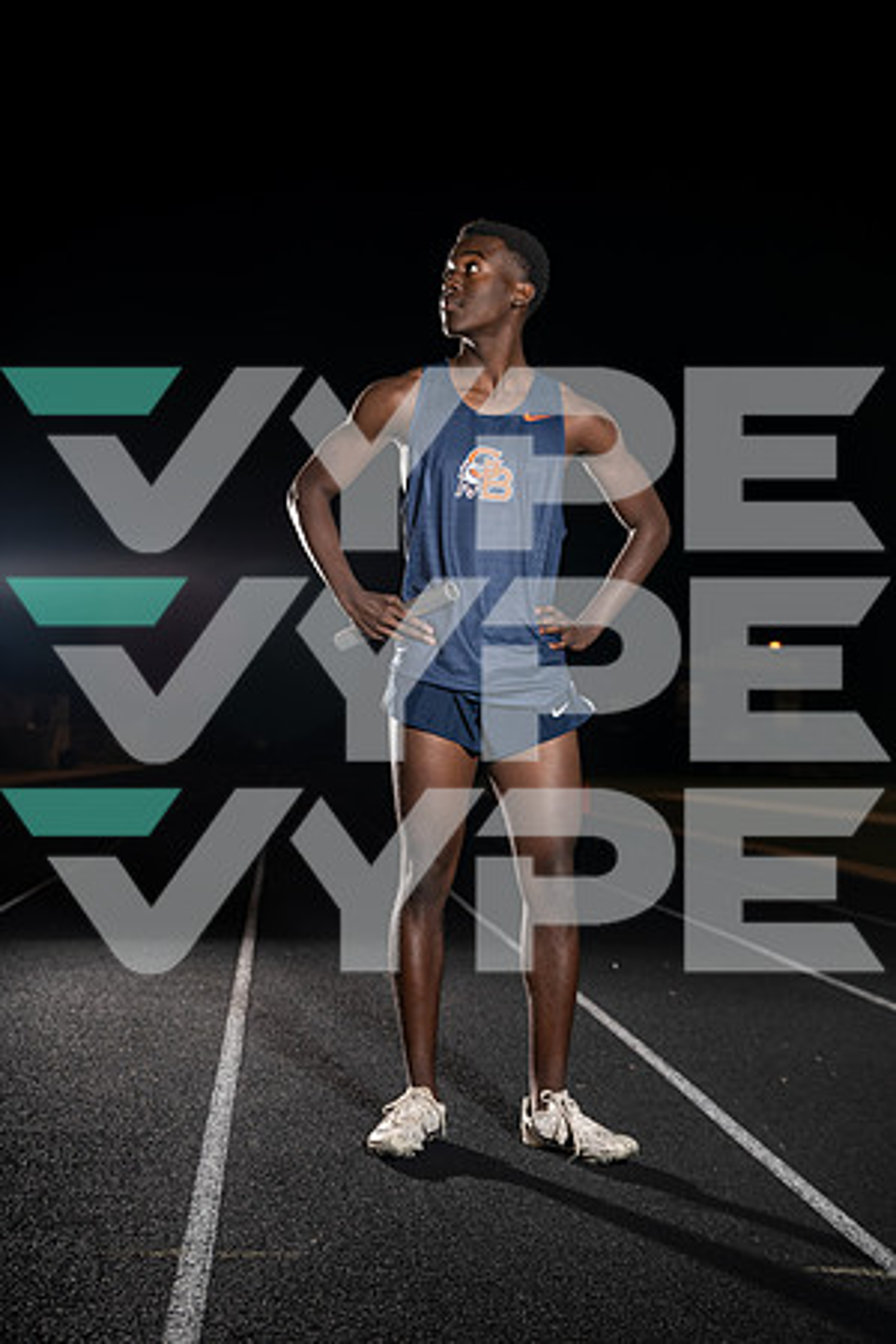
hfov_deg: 28.1
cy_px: 672
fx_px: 1792
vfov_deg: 41.1
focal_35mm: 48
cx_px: 448
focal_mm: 48
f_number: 4
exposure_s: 1/250
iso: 250
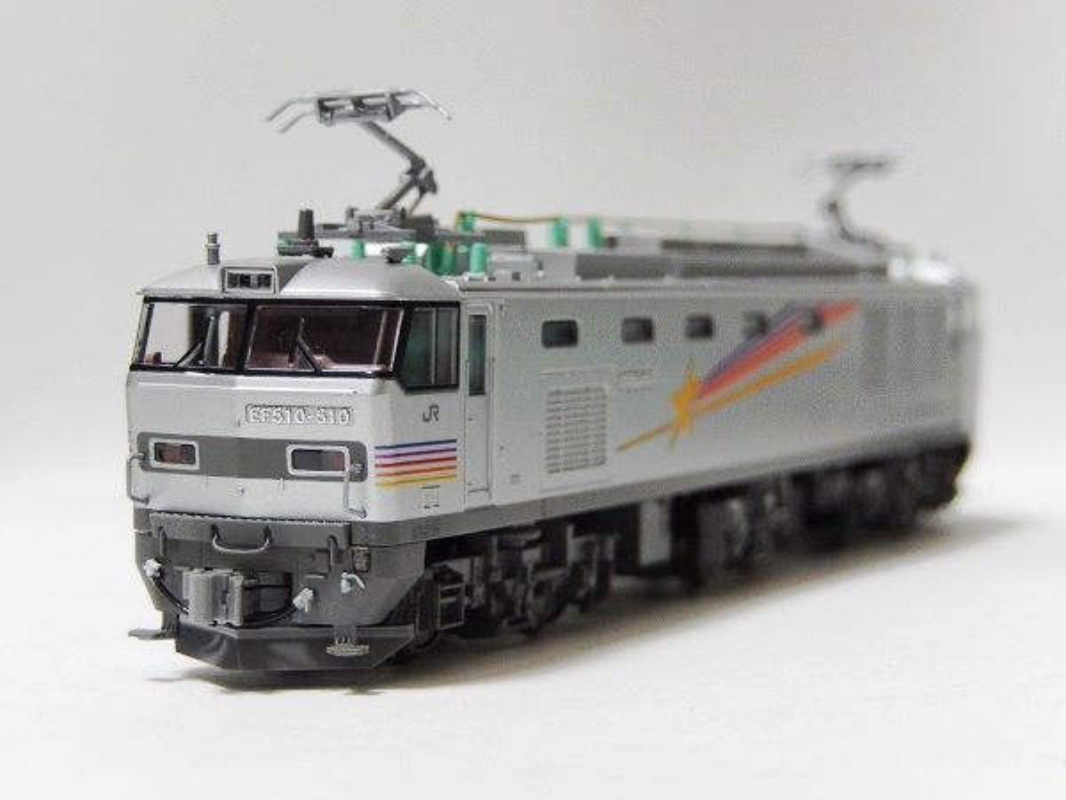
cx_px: 533
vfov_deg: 15.6
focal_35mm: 95
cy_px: 400
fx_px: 2926
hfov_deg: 20.7
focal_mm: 17
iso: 200
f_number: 5.2
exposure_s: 1/3
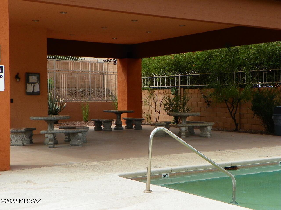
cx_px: 140
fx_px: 503
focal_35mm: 62
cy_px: 105
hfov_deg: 31.2
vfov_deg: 23.7
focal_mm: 11
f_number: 4
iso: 64
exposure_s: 1/500
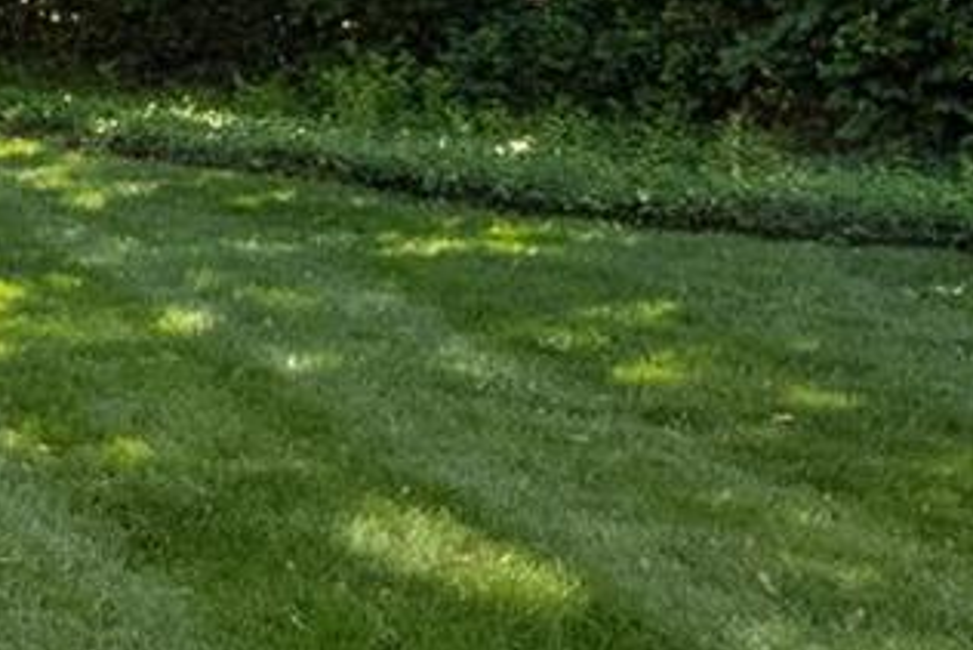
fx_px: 2190
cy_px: -290
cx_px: -717
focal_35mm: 81
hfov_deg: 19.5
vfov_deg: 15.7
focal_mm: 8
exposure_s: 1/100
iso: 400
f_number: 10
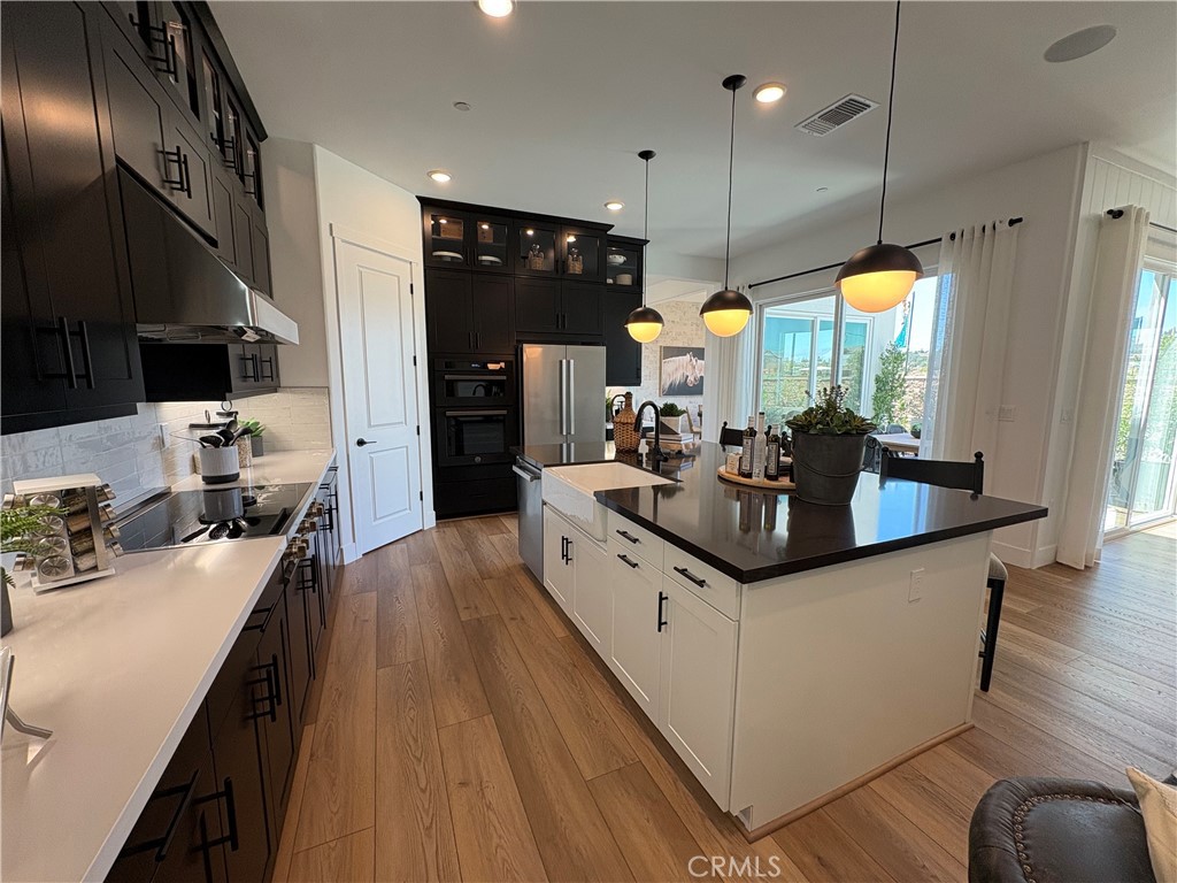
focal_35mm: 14
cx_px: 588
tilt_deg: -6.2
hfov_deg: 102.1
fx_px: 476
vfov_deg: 85.7
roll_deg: +0.3
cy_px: 442
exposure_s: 1/120
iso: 125
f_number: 2.2
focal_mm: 2.22
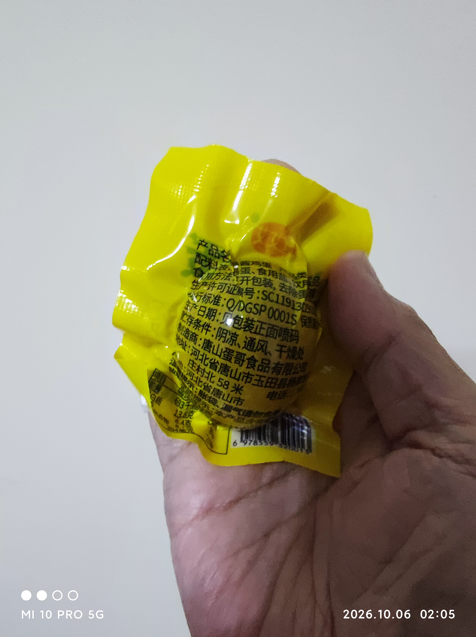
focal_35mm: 24
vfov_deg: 71.6
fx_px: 441
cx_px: 238
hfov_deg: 56.8
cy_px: 318
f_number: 2.2
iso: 1522
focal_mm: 2.35
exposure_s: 1/33
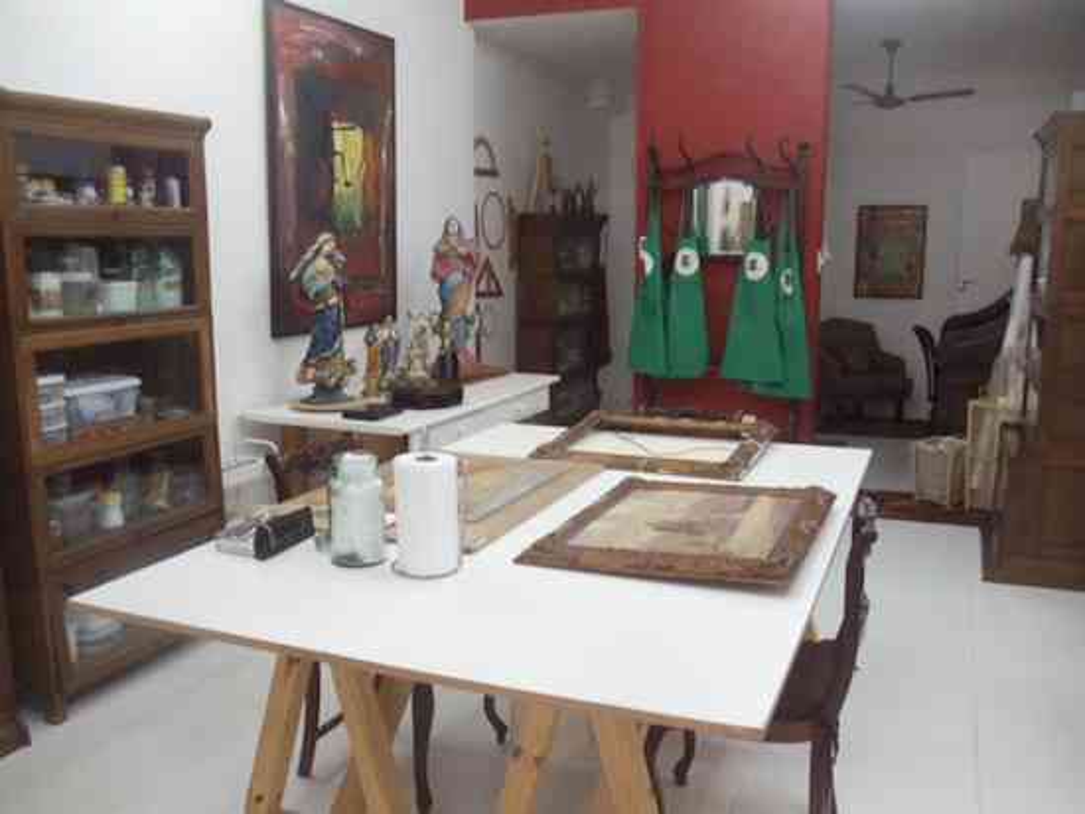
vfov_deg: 32.9
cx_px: 542
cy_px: 407
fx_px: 1380
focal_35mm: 44
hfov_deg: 42.9
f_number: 3.5
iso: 200
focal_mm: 6
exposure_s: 1/30
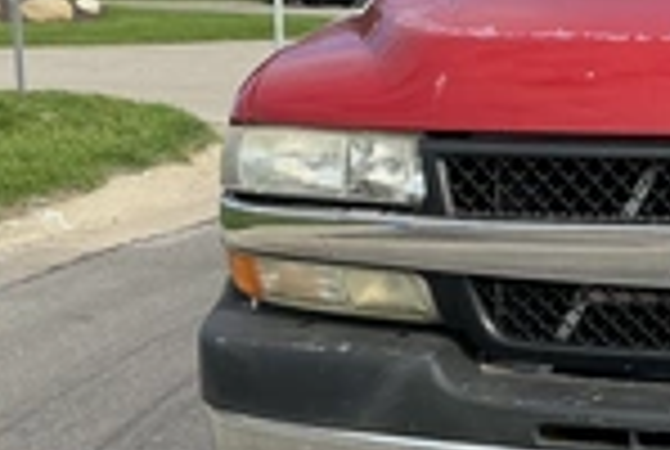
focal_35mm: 78
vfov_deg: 17.6
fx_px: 1455
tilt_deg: -2.5
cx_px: 728
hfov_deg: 24.3
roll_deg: -2.4
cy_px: 220
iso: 25
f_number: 1.8
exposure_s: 1/804
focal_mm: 3
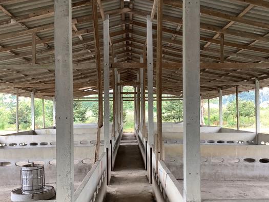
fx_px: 303
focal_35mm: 39
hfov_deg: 47.9
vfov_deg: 36.7
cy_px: 116
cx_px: 136
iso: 100
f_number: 2.4
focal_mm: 3.3
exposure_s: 1/50
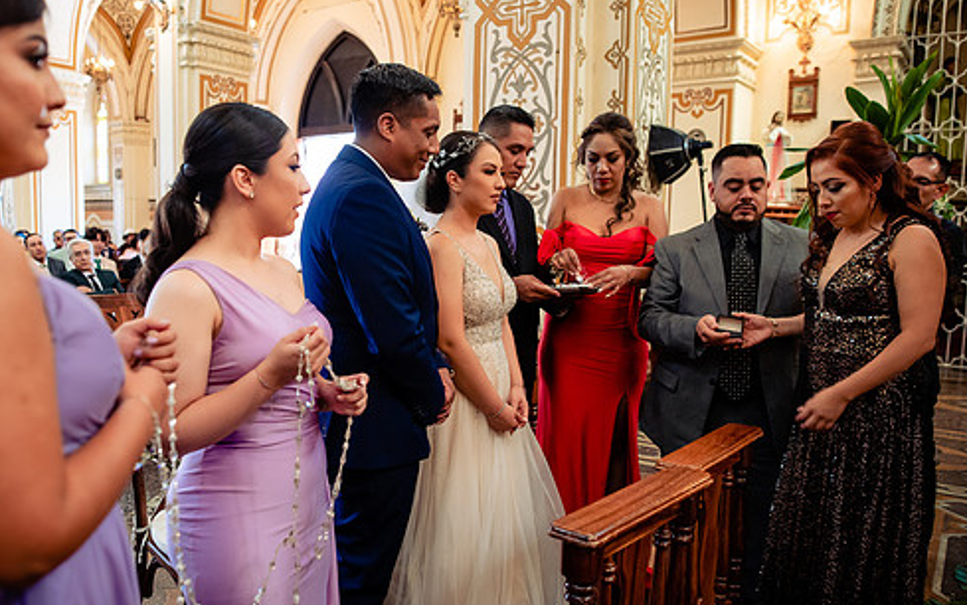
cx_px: 399
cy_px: 309
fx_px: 765
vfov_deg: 43.2
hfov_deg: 64.2
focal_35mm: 29
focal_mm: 24
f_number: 2.8
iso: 1250
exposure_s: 1/100
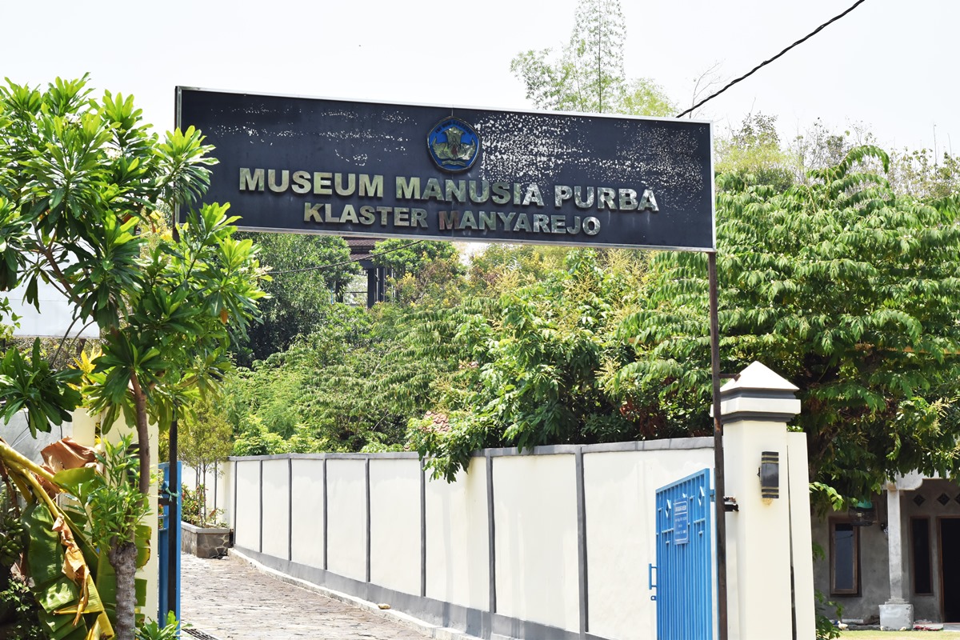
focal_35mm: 75
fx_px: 2000
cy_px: 320
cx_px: 480
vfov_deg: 18.2
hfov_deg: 27.0
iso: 800
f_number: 9
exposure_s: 1/1250
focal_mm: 50
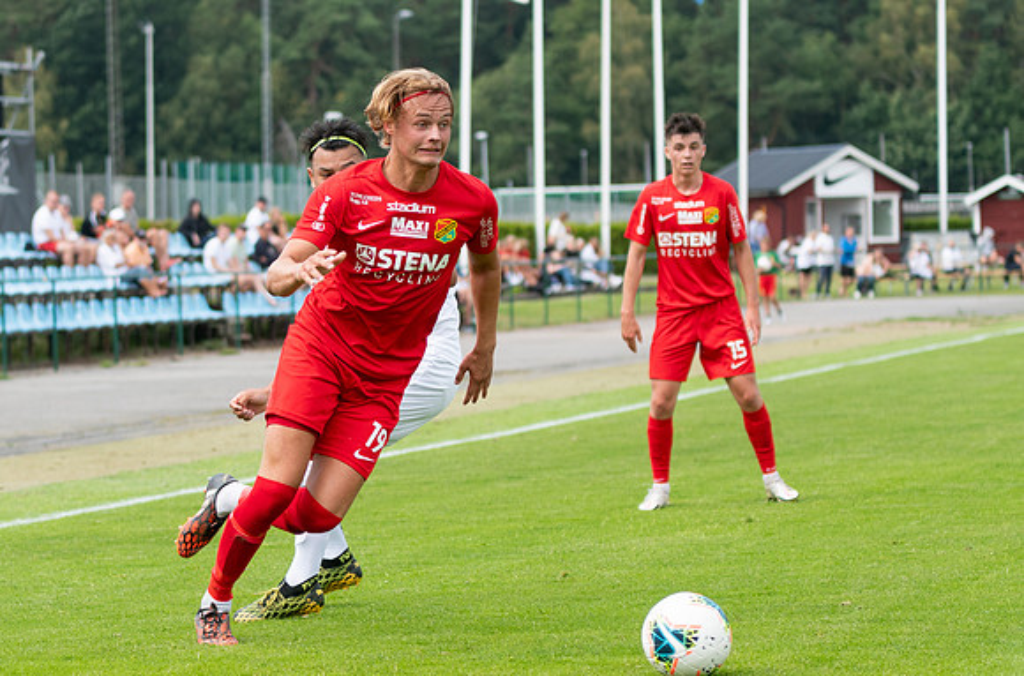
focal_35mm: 141
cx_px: 344
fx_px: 4007
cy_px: 390
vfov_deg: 9.6
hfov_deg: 14.5
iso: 200
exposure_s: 1/1600
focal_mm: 70
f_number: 3.2
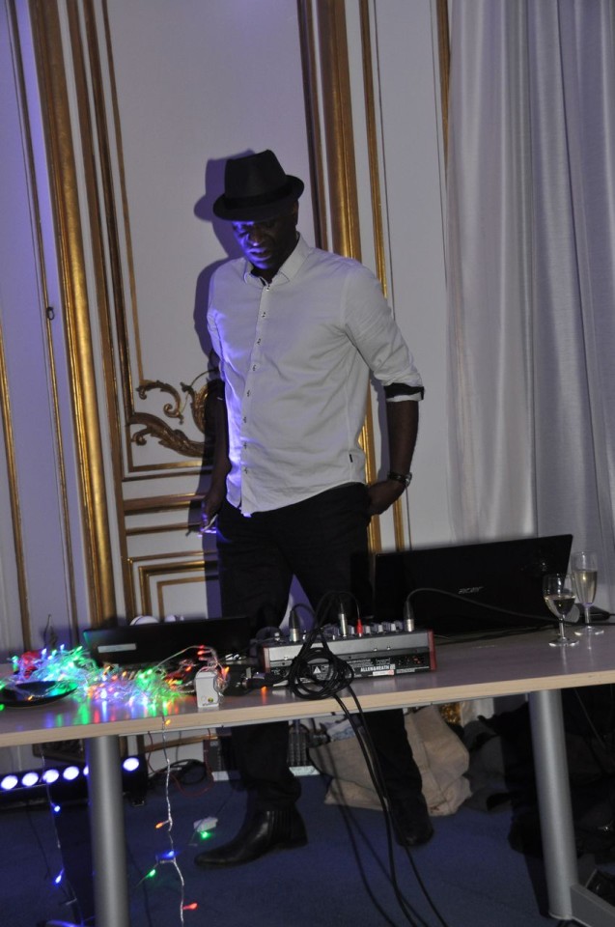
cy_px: 464
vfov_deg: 38.9
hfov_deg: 26.4
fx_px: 1311
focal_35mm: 51
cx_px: 308
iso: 800
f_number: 4.5
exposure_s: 1/60
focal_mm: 34
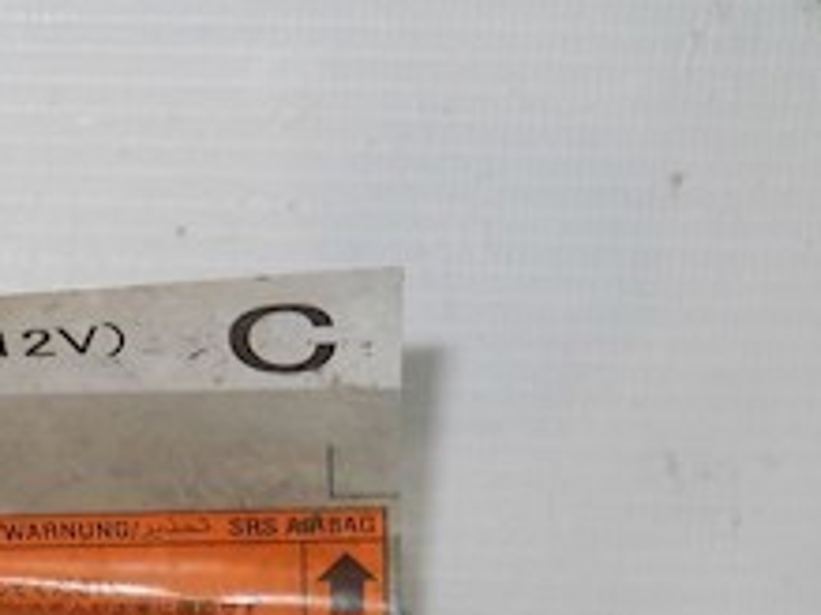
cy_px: 821
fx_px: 2845
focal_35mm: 120
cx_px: 22
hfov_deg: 16.1
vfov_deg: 12.0
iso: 80
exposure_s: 1/30
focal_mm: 6.72
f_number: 5.5
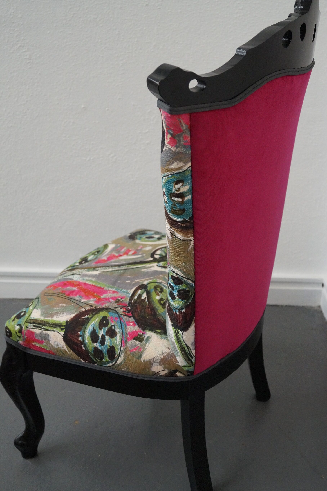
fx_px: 532
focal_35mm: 39
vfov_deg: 49.6
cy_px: 246
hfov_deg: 34.2
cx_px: 164
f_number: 4
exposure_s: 1/160
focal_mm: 26
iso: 1600
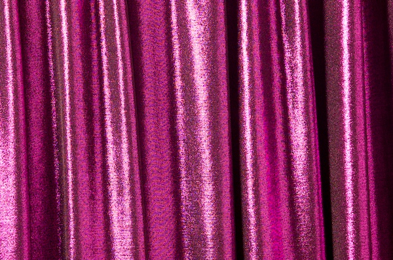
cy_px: 130
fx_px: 1078
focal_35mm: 99
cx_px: 196
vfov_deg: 13.8
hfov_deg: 20.7
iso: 200
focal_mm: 66
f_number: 11
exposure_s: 1/250
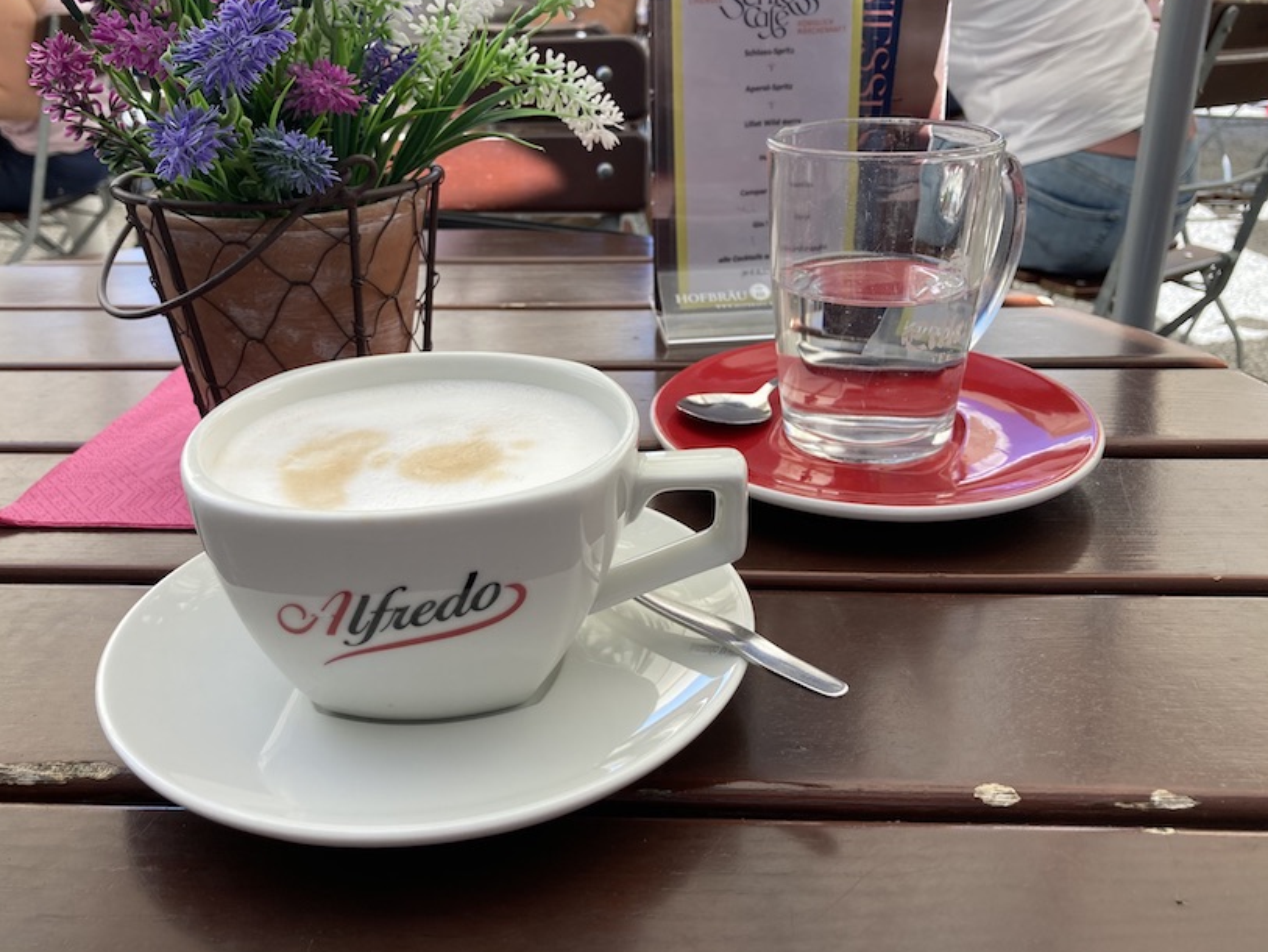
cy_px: 428
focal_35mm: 31
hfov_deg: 58.3
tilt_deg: -20.9
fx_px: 1136
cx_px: 639
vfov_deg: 45.4
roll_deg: +2.9
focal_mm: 3.99
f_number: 1.8
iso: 20
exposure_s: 1/345
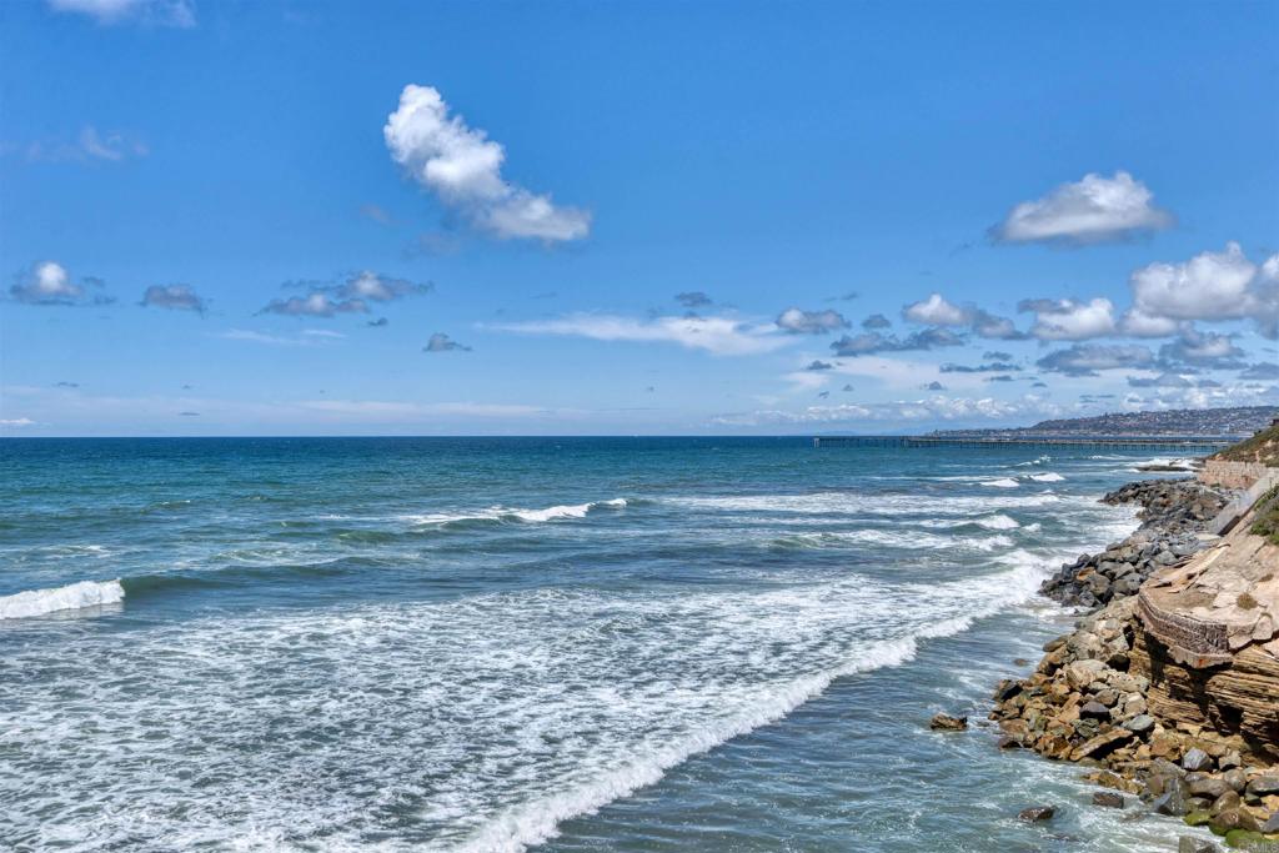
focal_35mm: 35
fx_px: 1244
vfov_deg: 37.9
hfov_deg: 54.4
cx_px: 640
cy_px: 426
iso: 100
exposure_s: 1/800
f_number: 5.6
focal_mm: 35
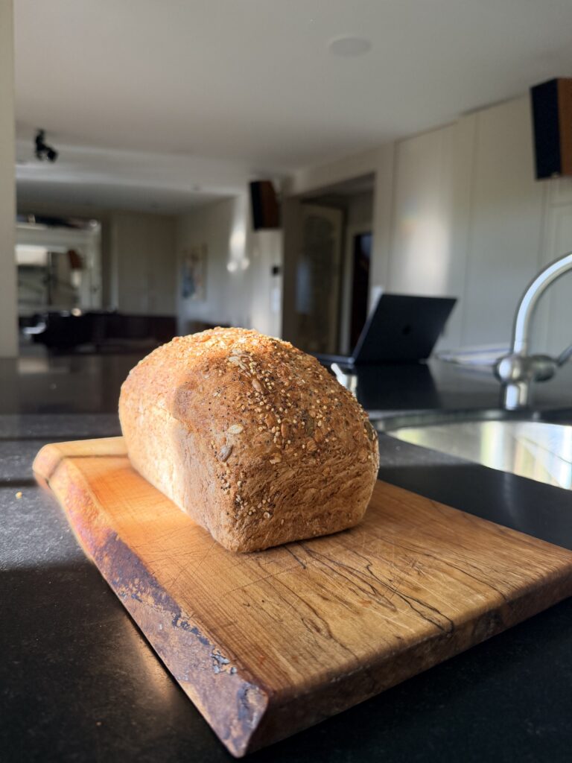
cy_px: 382
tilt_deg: -6.6
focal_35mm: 24
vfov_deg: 71.6
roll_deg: -0.5
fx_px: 529
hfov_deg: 56.8
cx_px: 286
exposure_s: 1/213
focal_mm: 6.76
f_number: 1.78
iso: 160
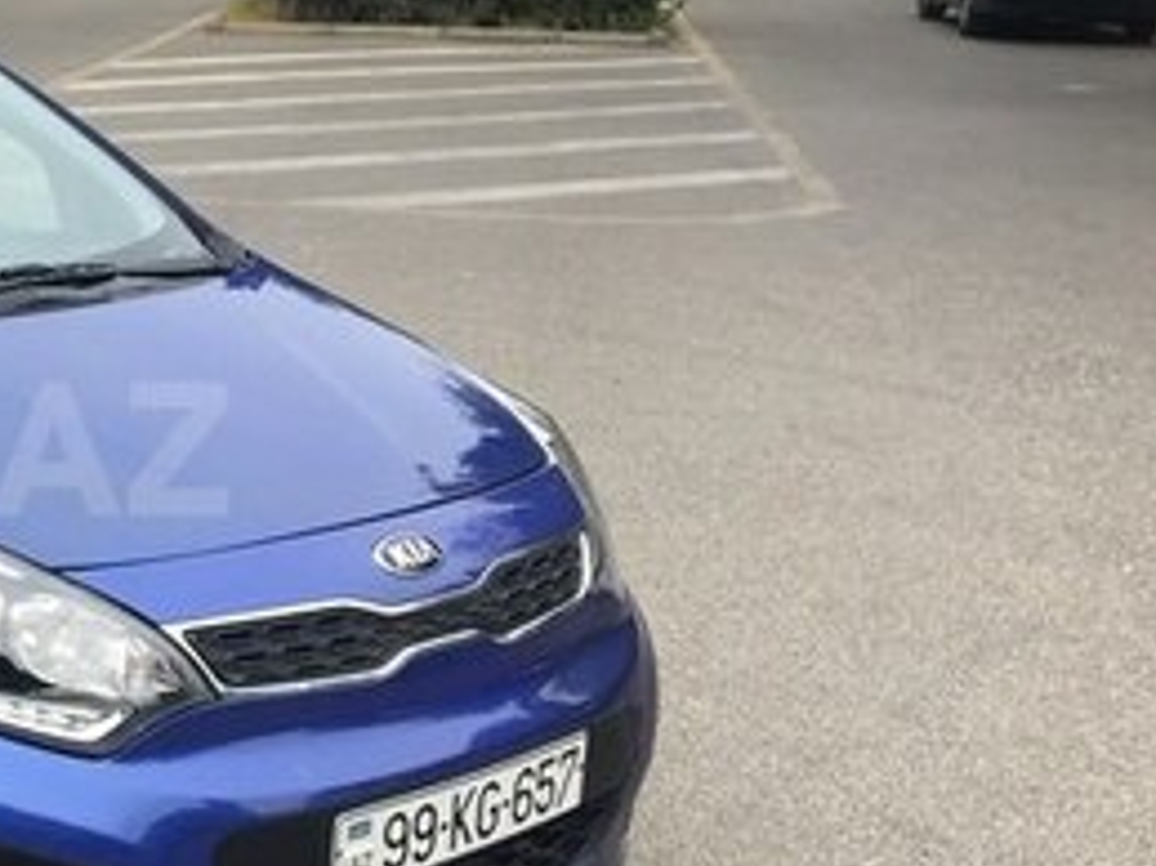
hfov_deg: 24.0
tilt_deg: -12.3
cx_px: -228
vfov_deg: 19.9
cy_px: 449
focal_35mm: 74
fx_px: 2470
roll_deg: -1.5
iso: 25
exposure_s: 1/620
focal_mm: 4.15
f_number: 2.2
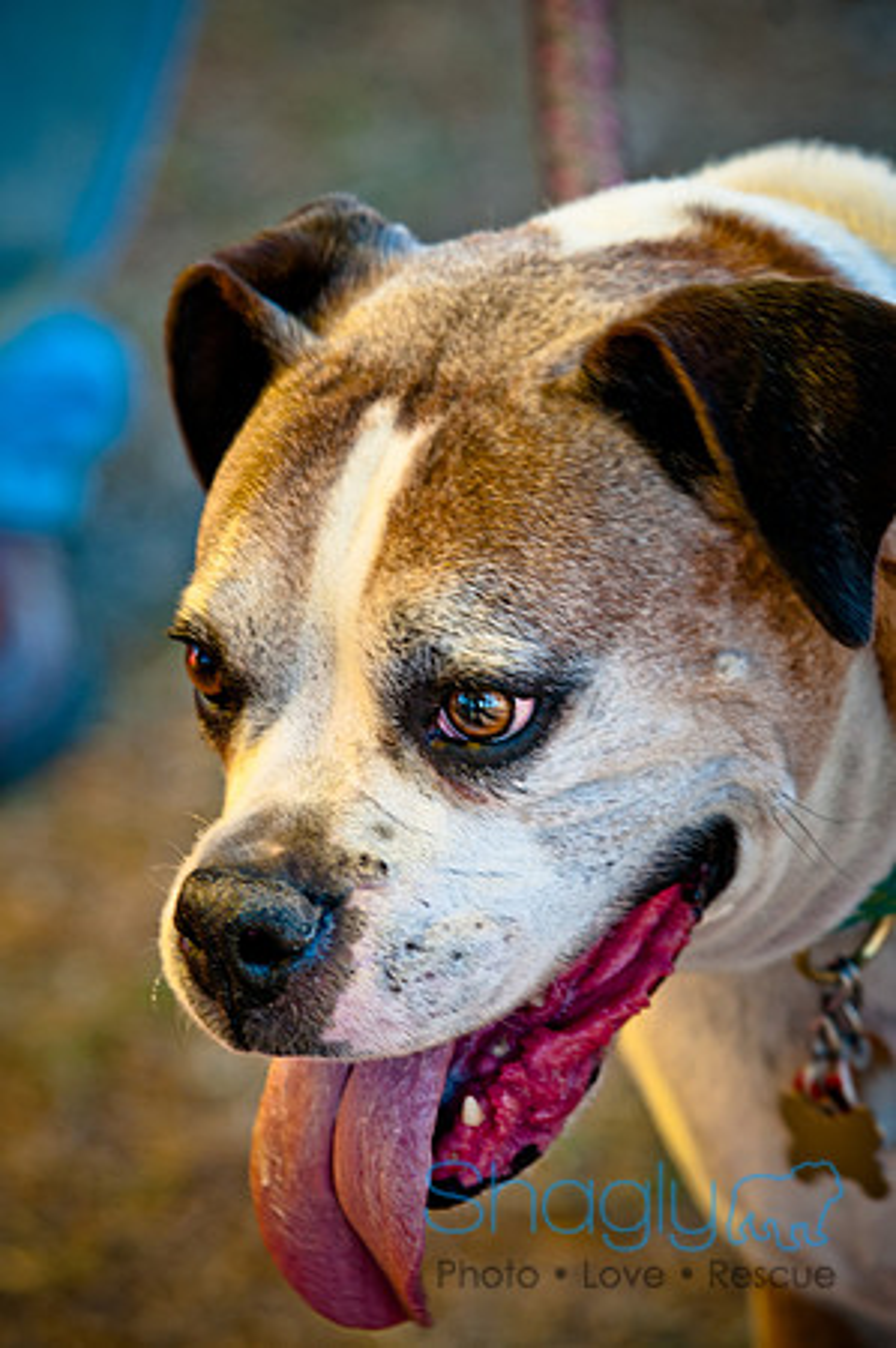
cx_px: 448
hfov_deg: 5.9
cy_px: 674
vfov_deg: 8.9
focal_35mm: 232
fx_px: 8699
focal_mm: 155
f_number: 5
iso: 200
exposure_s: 1/160
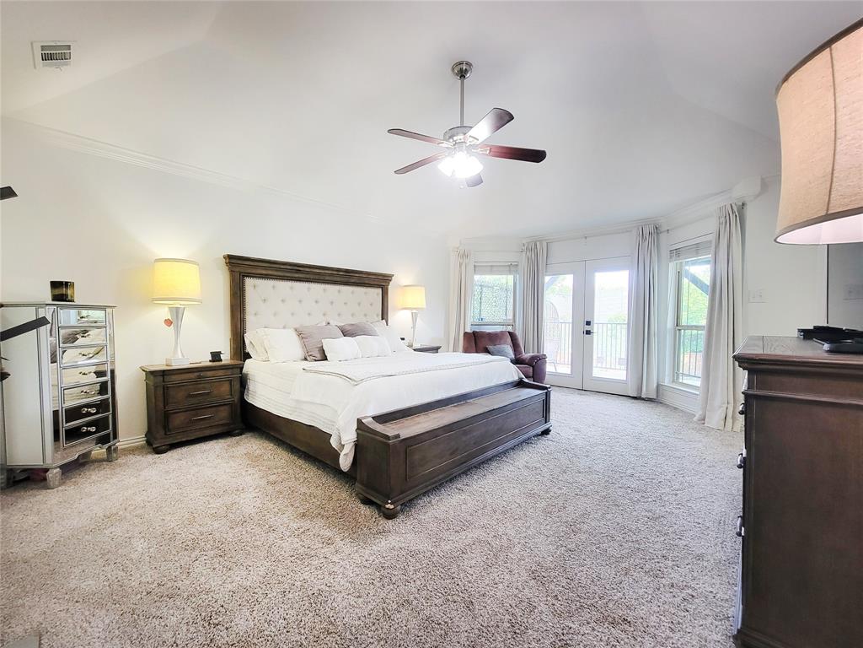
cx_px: 432
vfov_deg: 89.9
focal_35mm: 13
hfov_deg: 106.2
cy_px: 324
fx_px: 324
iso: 50
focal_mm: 2.2
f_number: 2.2
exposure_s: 1/902
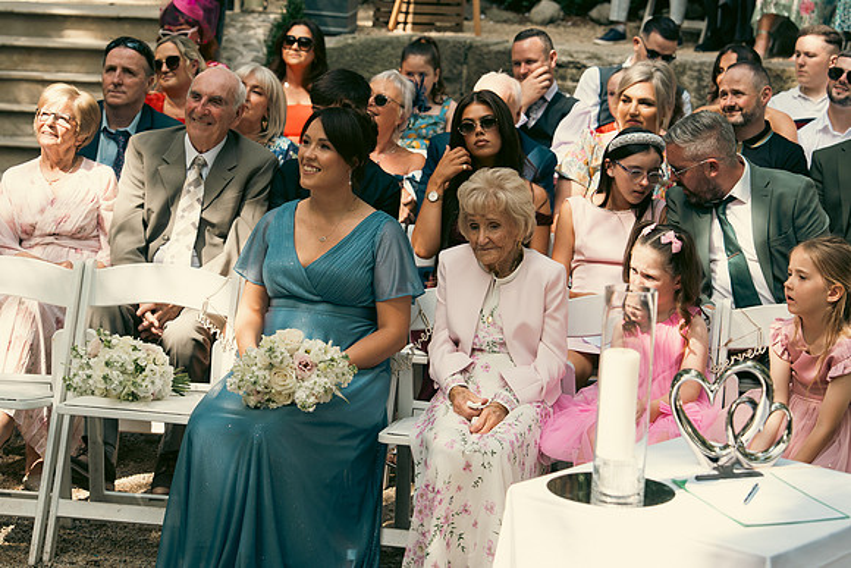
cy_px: 284
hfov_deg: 21.2
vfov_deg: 14.3
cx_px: 426
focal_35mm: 96
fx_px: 2270
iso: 125
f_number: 3.5
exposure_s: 1/200
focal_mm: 64
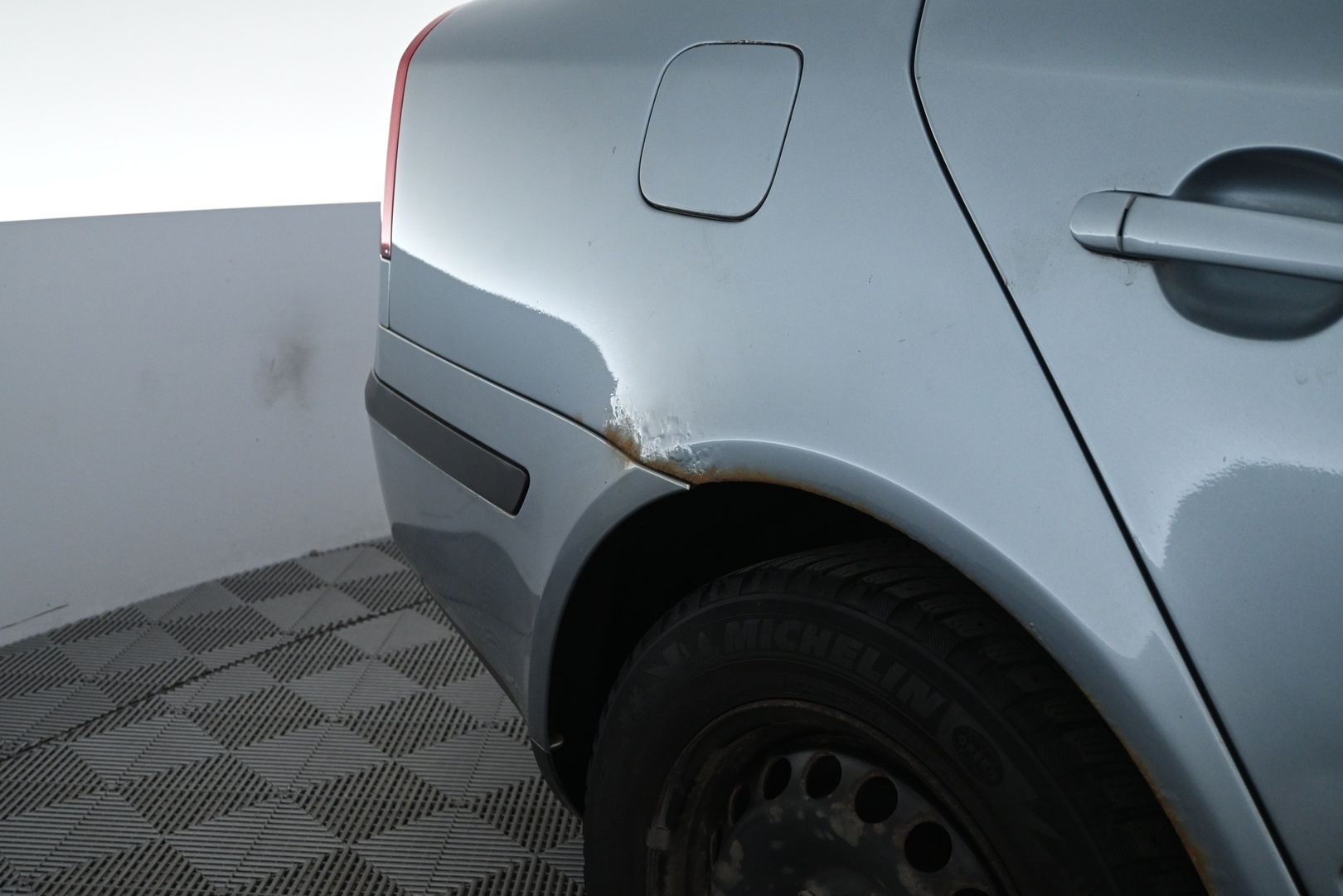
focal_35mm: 37
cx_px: 672
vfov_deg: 36.2
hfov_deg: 52.2
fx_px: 1371
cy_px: 448
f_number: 4.2
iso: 1600
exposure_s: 1/50
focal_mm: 24.5
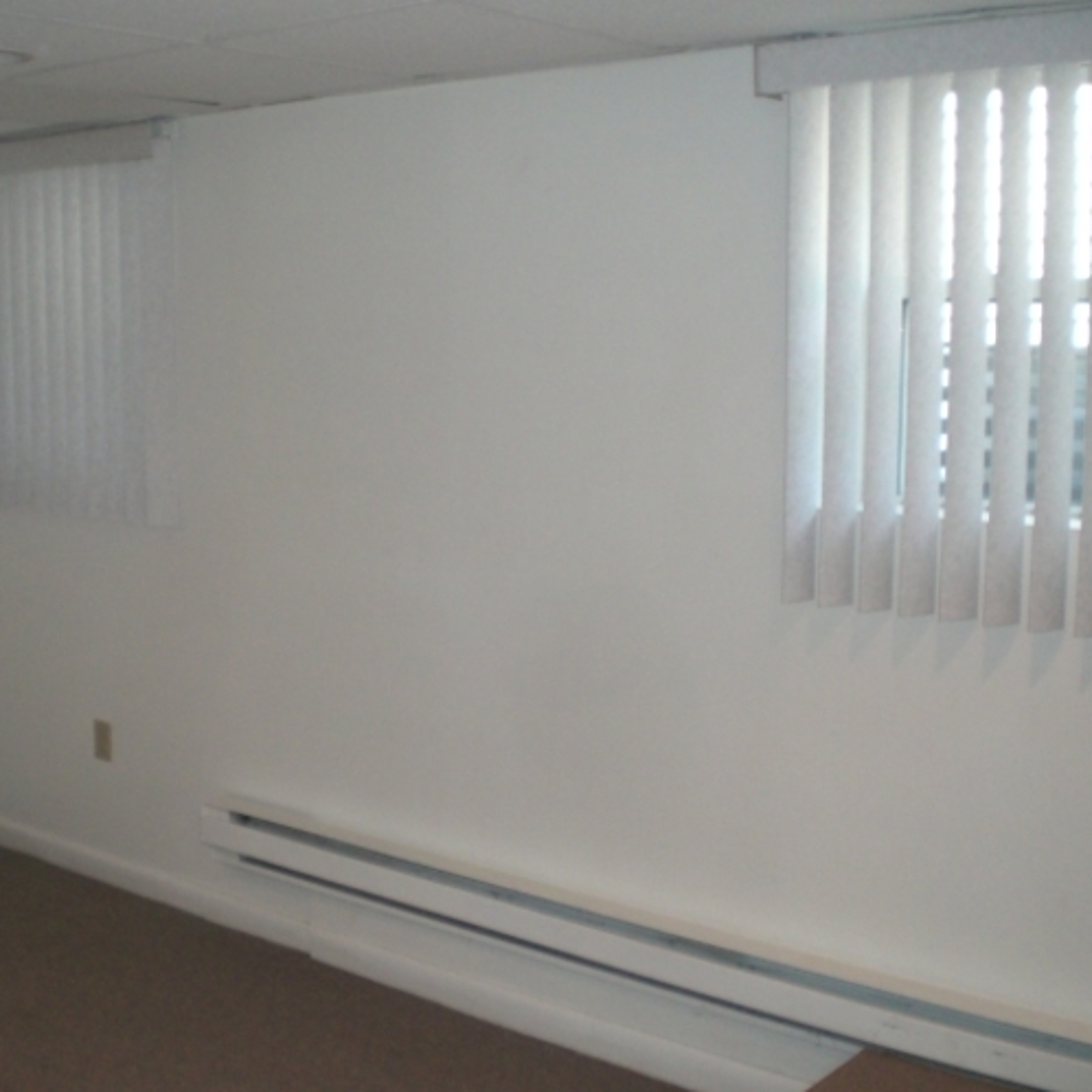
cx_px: 470
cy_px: 546
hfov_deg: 37.5
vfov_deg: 37.6
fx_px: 1606
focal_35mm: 45
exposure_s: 1/60
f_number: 3.1
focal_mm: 6.3
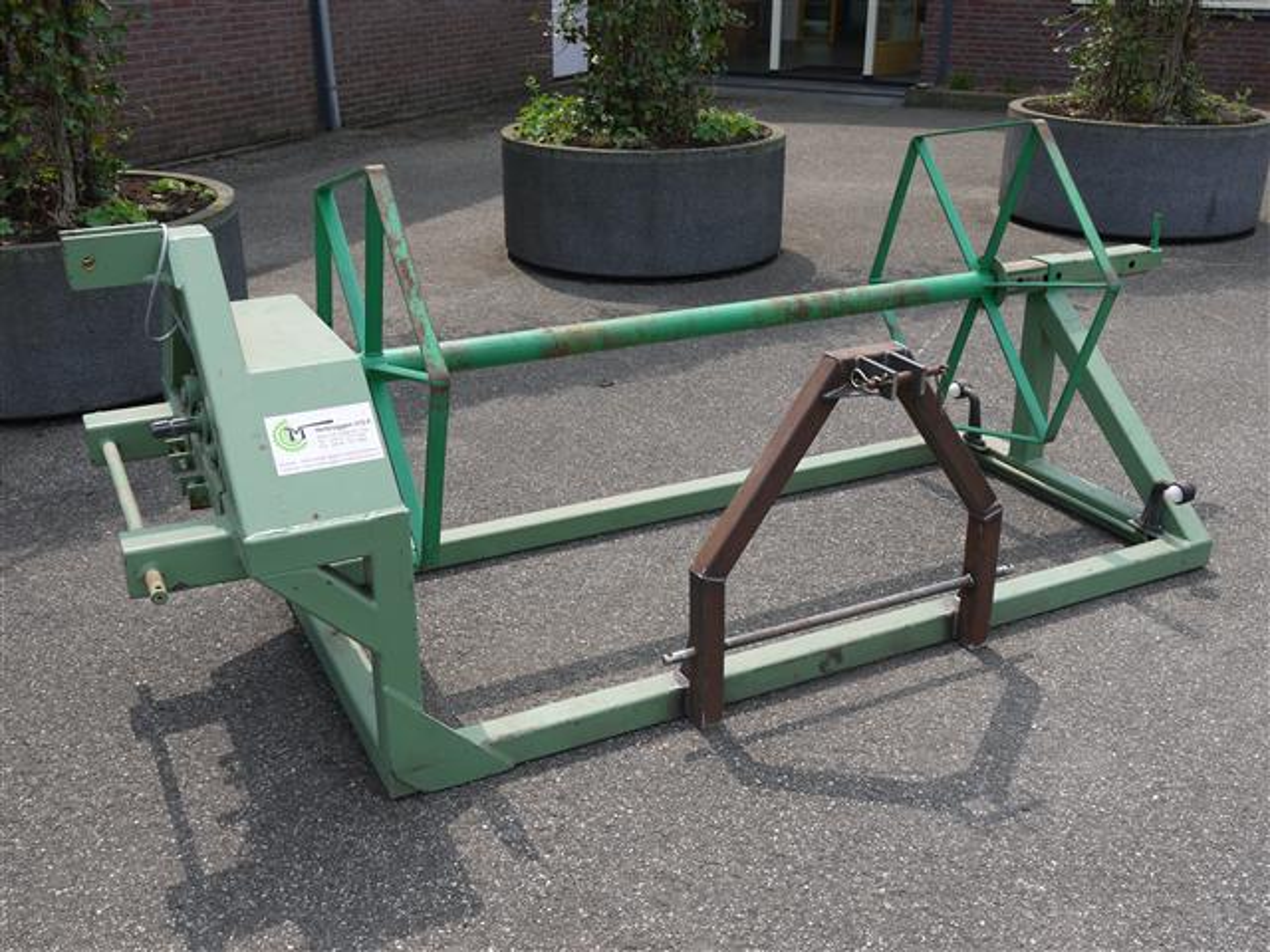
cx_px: 635
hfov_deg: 51.4
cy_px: 476
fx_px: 1321
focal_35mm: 36
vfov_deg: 39.7
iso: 100
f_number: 7.1
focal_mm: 18
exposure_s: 1/320
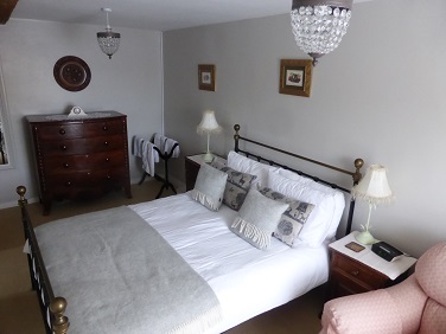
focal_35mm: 25
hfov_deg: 69.4
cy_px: 167
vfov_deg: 54.9
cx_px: 223
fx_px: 322
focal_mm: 4.3
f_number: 3.3
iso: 800
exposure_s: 1/15
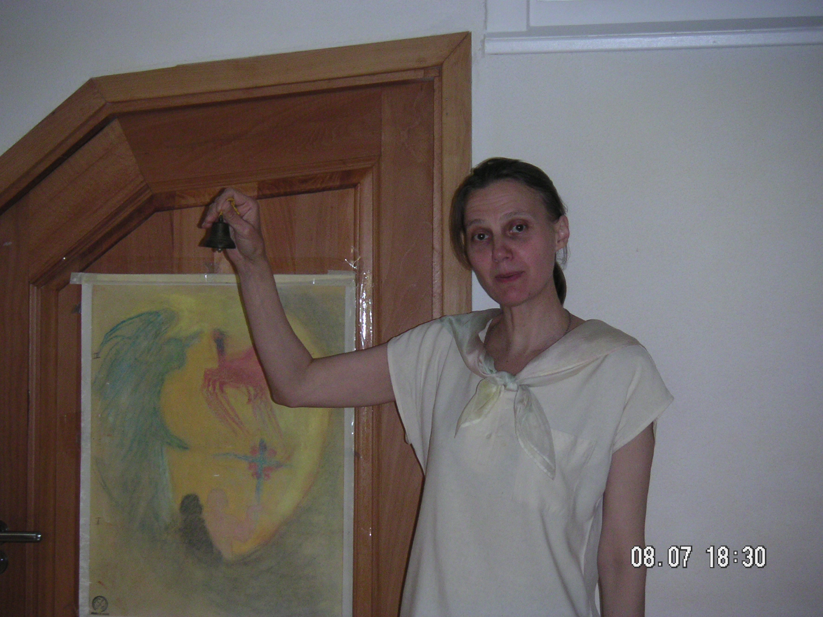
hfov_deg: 31.7
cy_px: 308
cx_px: 412
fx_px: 1450
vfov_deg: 24.0
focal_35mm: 61
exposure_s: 1/60
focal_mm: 9.4
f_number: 3
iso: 160
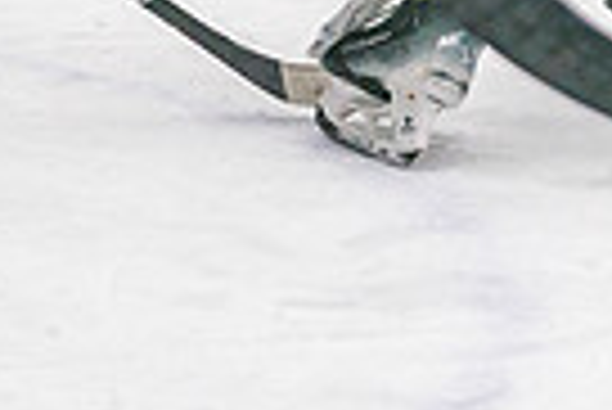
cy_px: -375
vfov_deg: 3.6
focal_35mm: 378
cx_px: 182
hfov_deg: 5.4
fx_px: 6433
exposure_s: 1/1250
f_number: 2.8
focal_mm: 81
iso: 3200
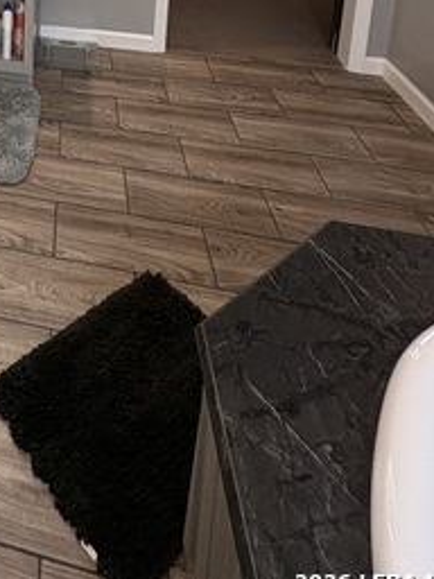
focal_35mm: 35
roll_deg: +1.2
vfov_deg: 38.0
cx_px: -68
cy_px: -129
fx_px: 585
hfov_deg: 34.0
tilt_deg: -10.6
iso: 160
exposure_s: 1/60
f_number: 2.2
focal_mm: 2.22
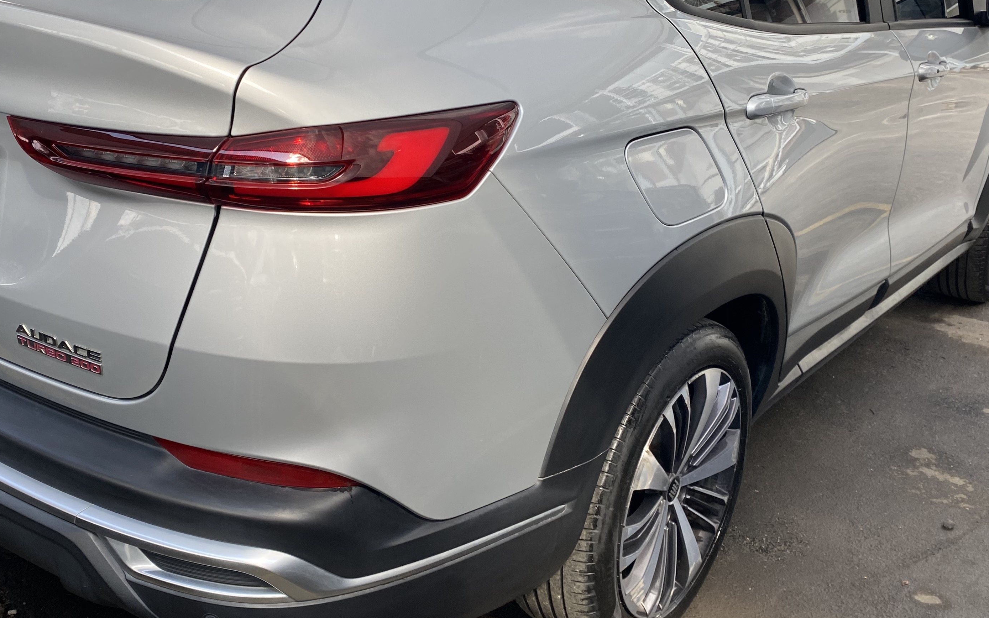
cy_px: 271
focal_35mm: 40
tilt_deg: -17.3
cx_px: 400
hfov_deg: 49.0
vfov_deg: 32.0
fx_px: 1078
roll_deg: -2.3
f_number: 1.8
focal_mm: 4.25
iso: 32
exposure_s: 1/207
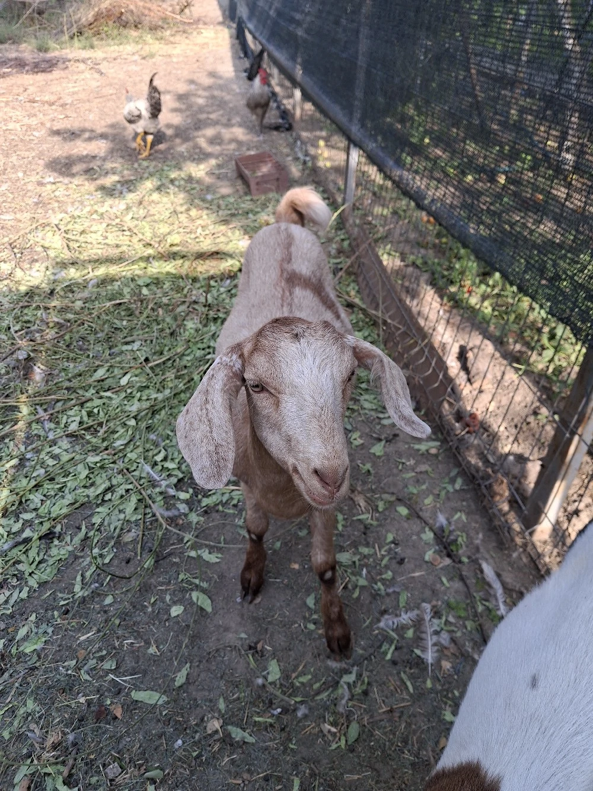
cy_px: 396
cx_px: 296
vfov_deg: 69.4
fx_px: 571
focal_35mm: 25
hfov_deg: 54.9
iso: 25
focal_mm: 4.69
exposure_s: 1/192
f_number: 1.8
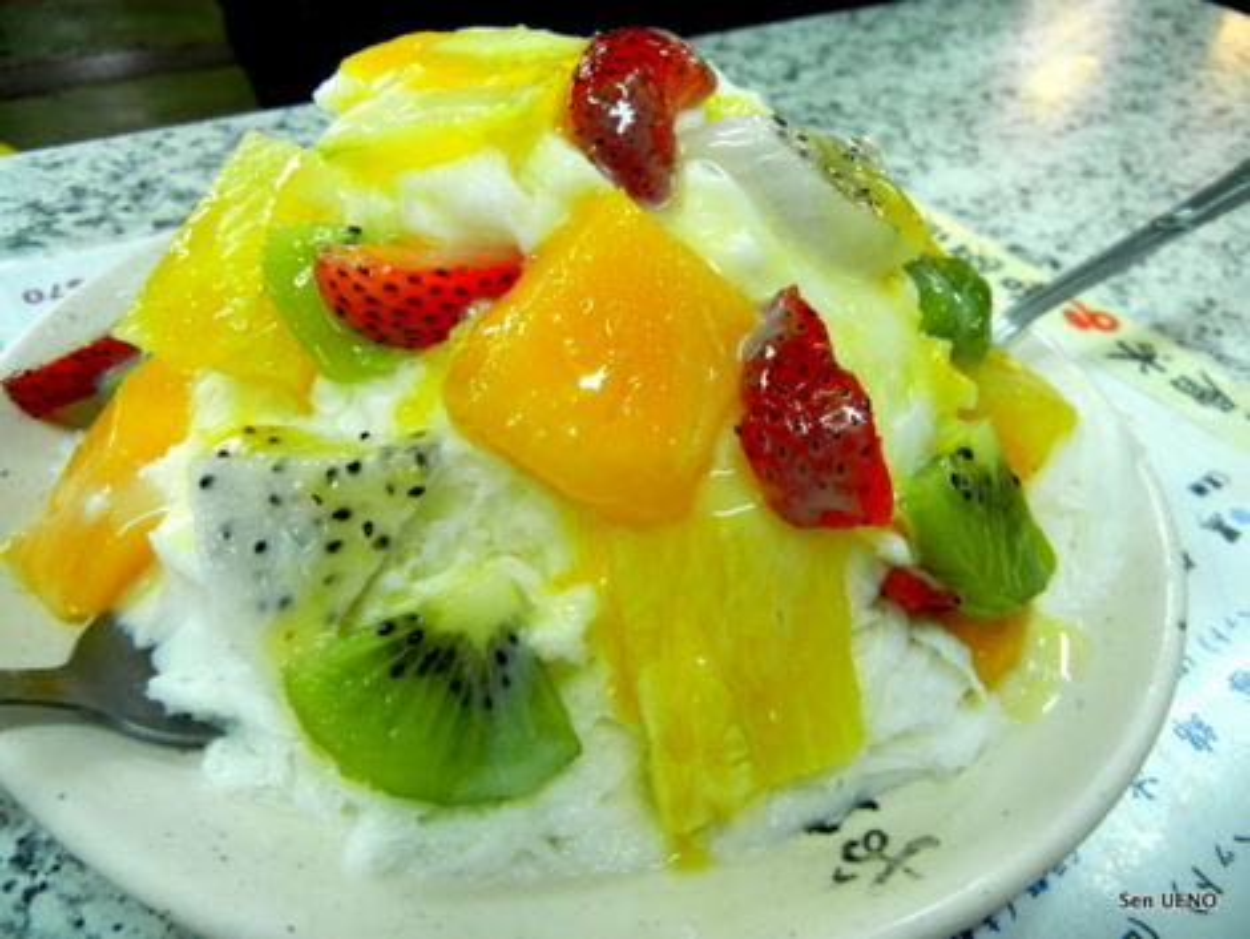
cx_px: 625
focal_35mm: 30
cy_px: 470
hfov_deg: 59.9
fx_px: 1084
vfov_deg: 46.8
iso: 306
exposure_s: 1/30
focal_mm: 5.4
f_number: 3.5
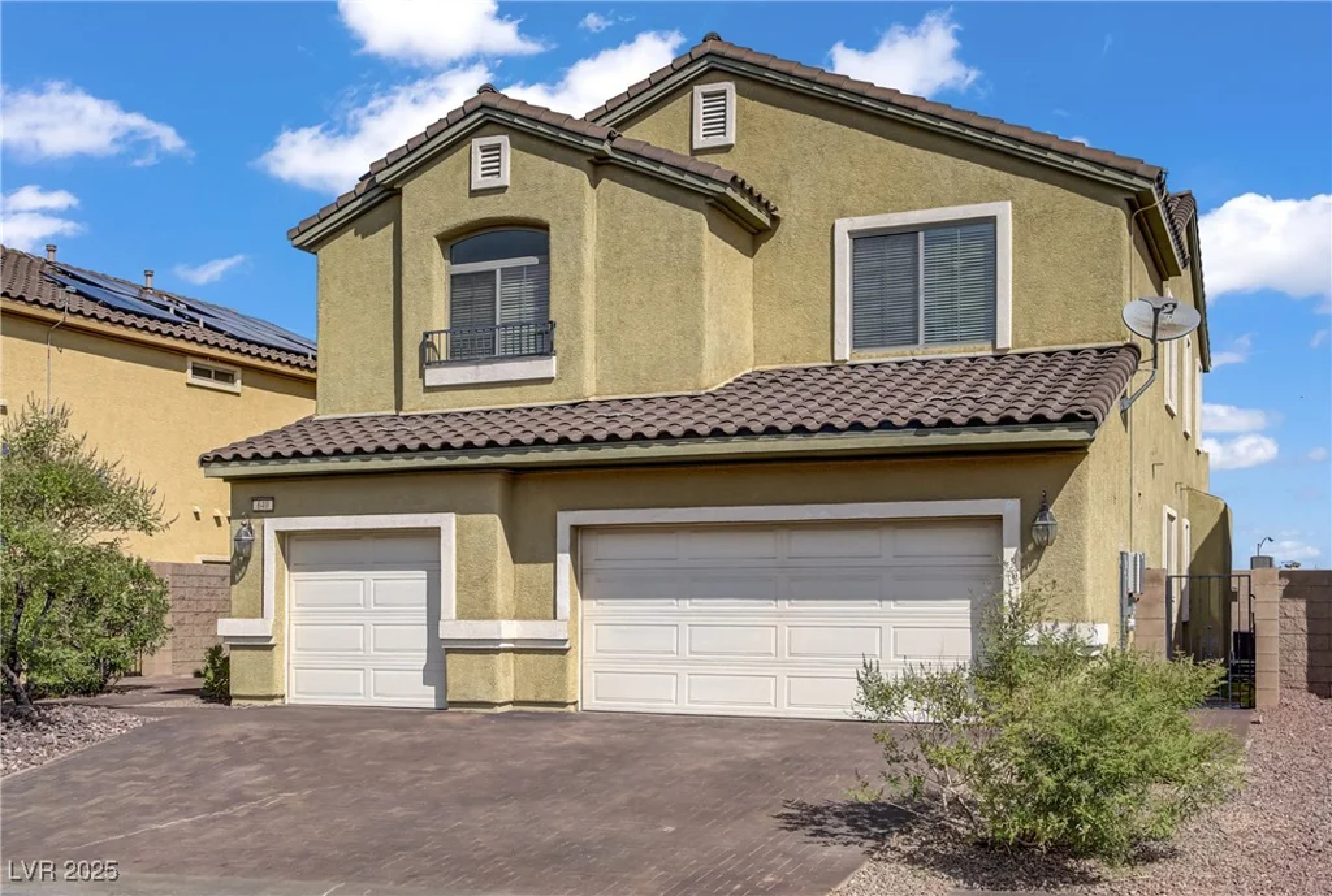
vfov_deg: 36.2
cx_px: 666
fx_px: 1373
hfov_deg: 51.8
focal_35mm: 37
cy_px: 448
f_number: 8
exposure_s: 1/1250
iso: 400
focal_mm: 25
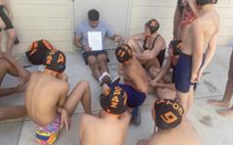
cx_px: 116
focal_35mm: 28
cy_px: 62
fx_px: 178
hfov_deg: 66.5
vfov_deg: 44.4
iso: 32
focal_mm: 4.25
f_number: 1.8
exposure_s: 1/560
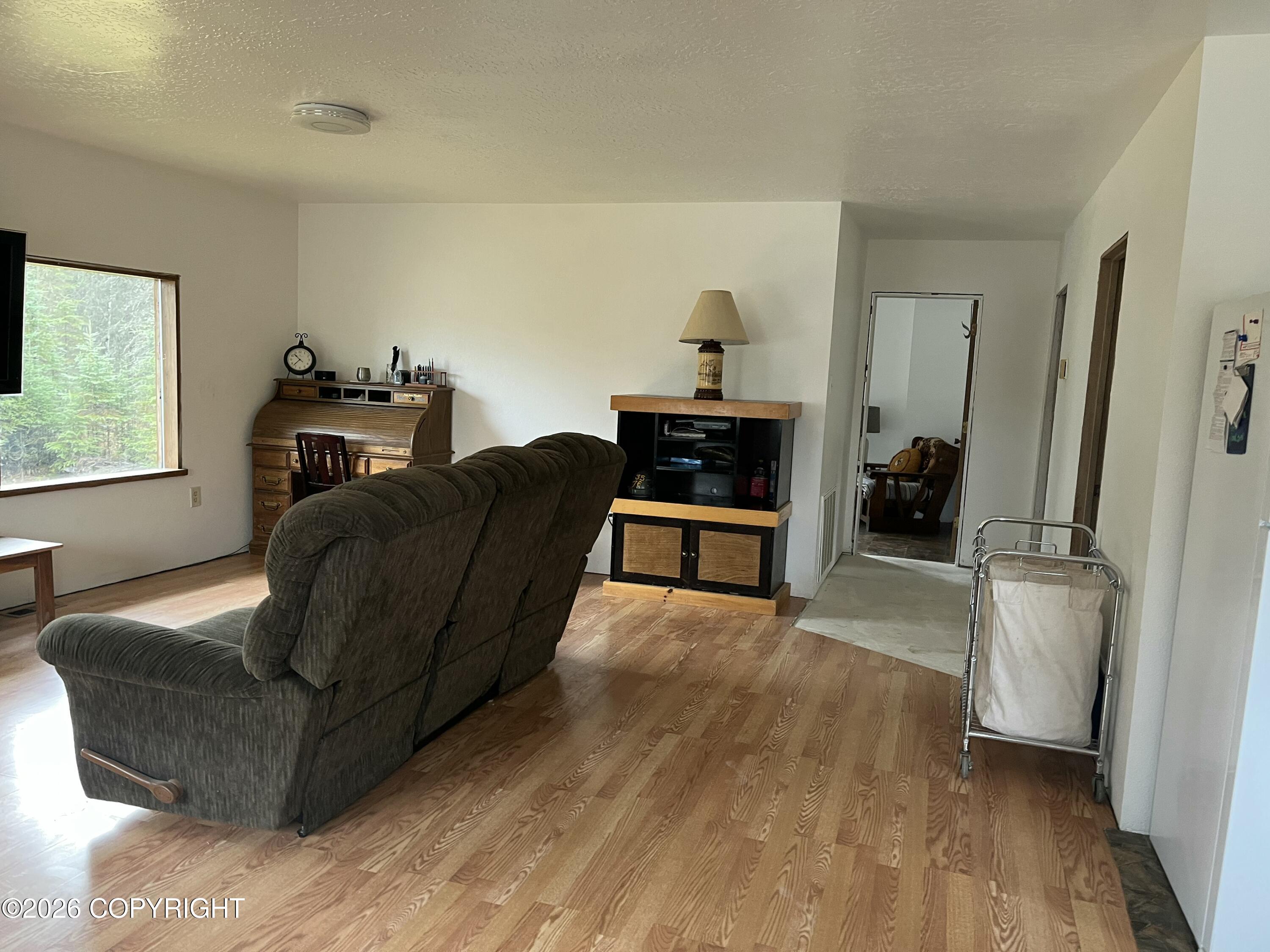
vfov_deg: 53.1
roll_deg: -3.1
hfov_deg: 67.3
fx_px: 954
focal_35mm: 26
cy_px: 476
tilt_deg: -6.6
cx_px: 635
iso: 125
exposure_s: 1/67
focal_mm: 5.1
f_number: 1.6
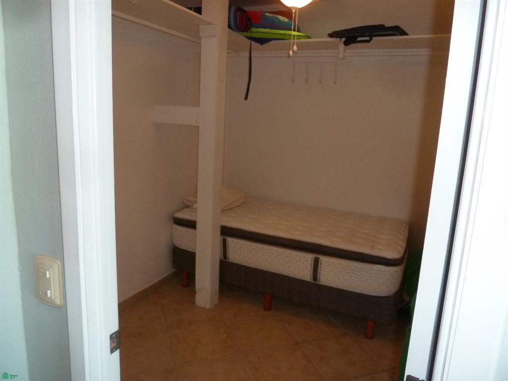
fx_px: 367
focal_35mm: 25
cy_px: 190
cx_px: 254
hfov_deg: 69.4
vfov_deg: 54.9
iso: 250
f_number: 3.3
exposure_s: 1/30
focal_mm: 4.1
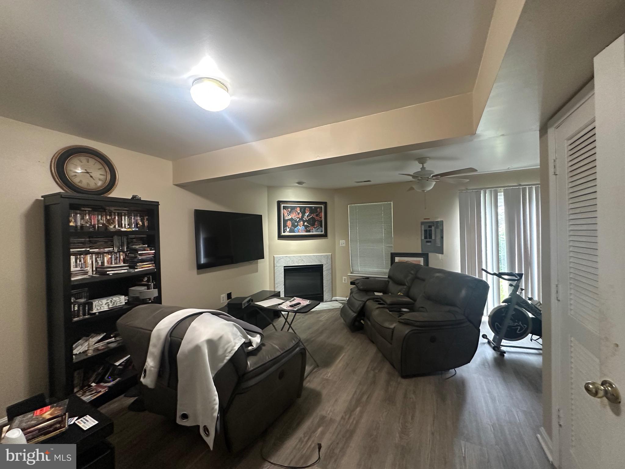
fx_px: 253
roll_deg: +0.9
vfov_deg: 85.7
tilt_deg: +0.5
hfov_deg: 102.1
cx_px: 312
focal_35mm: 14
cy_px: 234
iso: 400
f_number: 2.2
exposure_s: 1/60
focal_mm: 2.22
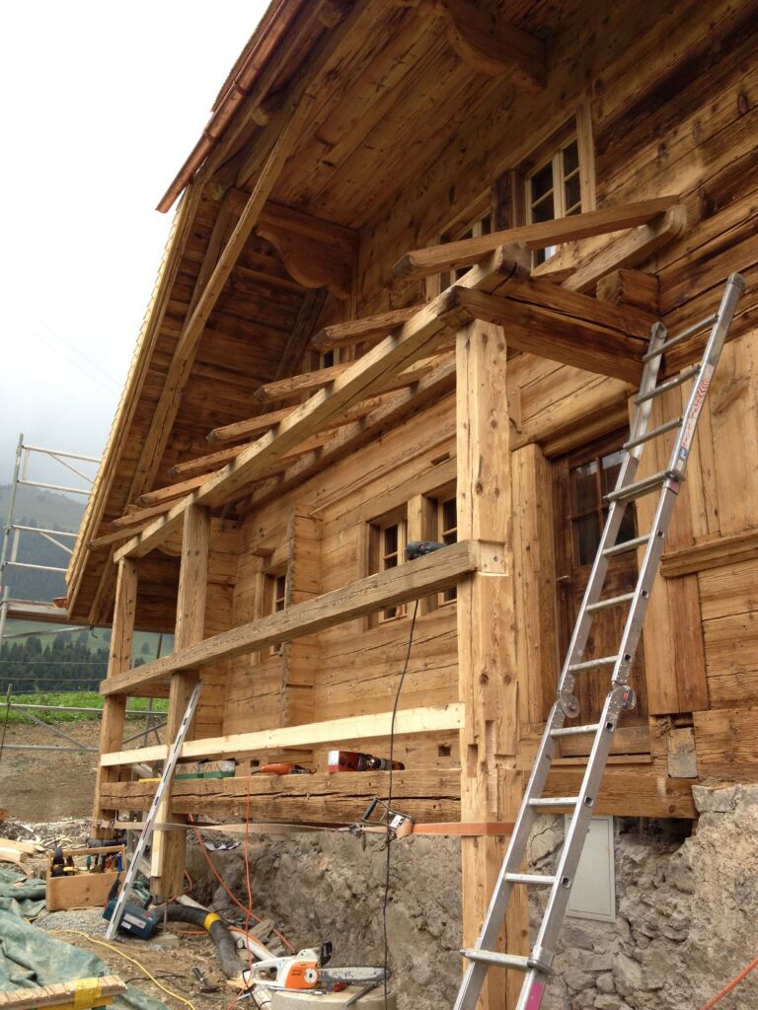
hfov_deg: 40.7
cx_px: 379
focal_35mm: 35
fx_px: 1022
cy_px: 505
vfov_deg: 52.6
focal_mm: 4.28
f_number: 2.4
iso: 64
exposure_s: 1/231
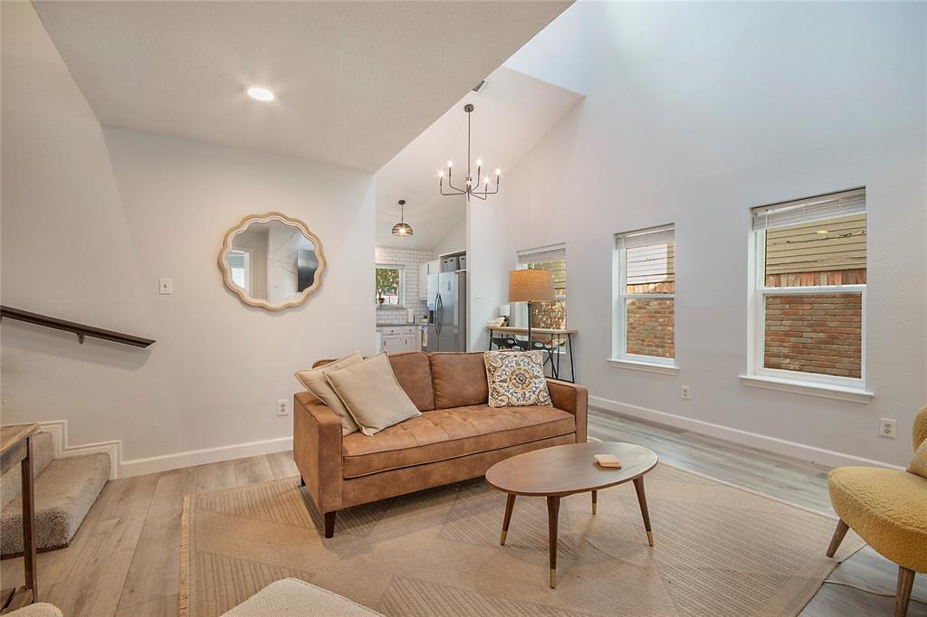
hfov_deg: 100.4
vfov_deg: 77.3
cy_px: 308
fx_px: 386
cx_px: 464
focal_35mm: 15
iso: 100
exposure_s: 1/1.67
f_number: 11
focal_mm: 10
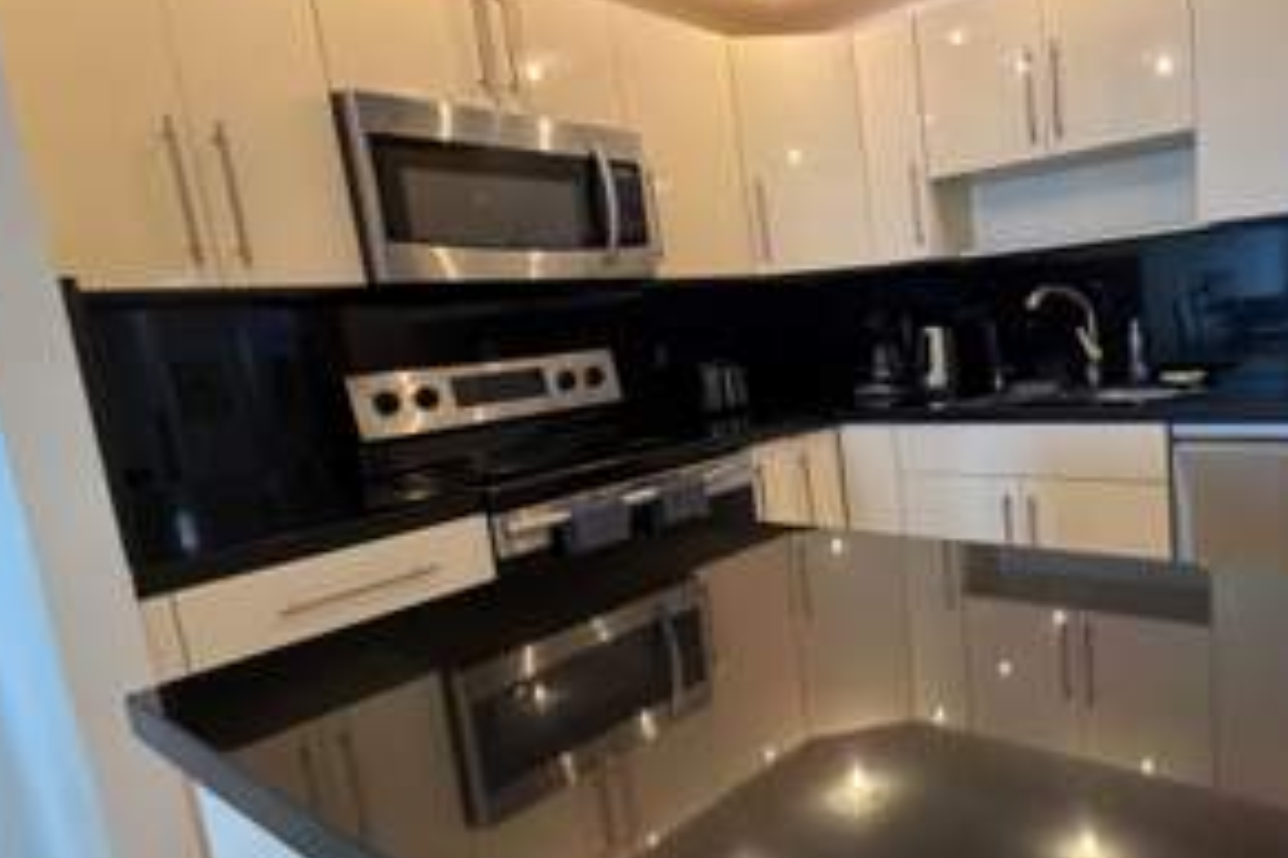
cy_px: 451
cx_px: 925
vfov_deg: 53.1
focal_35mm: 24
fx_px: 859
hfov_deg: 70.0
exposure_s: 1/120
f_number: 2.2
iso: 250
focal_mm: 2.22
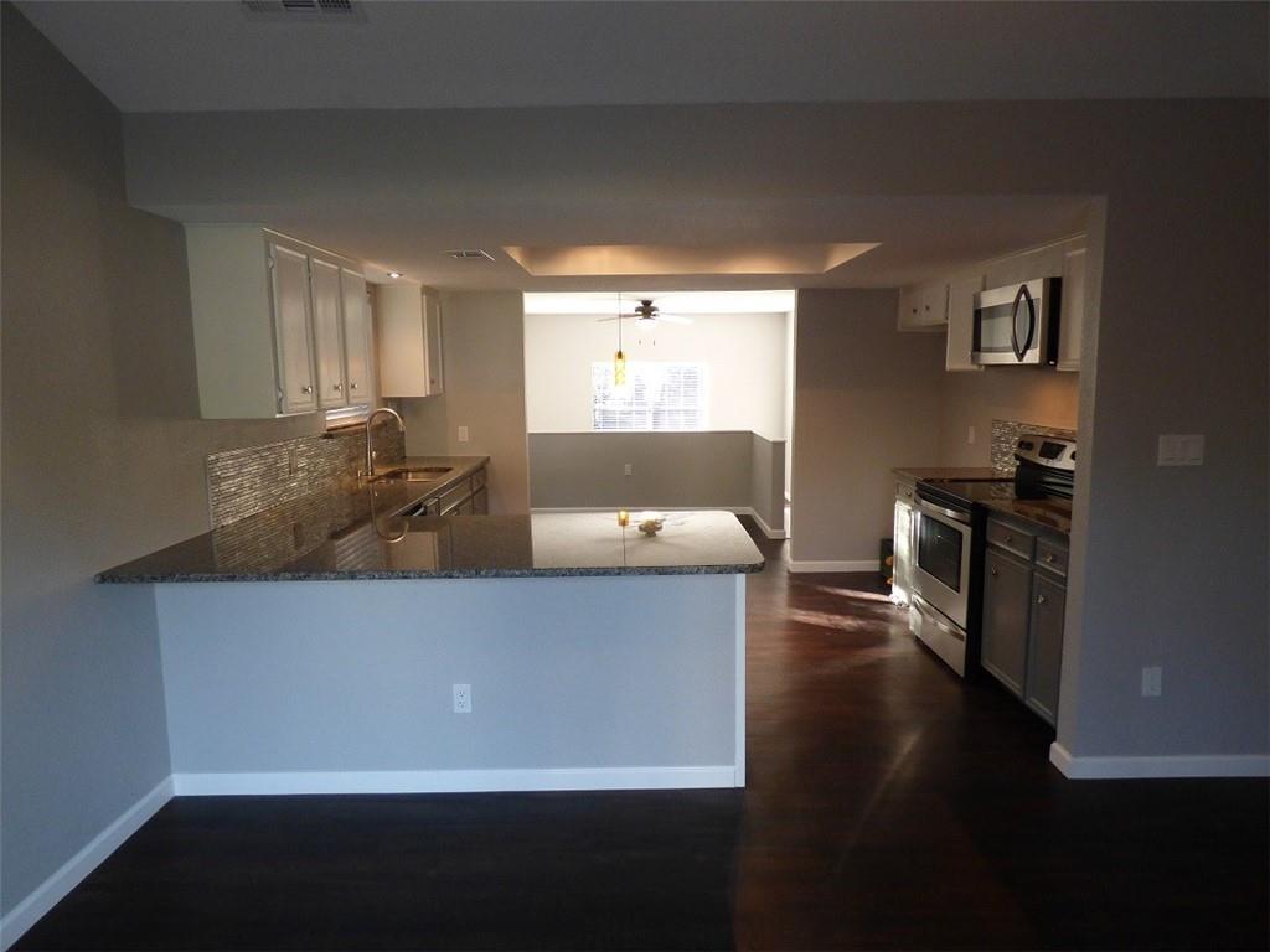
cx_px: 635
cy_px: 476
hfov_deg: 81.7
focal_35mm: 20
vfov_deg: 66.0
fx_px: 734
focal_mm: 3.58
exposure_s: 1/60
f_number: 2.8
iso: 250
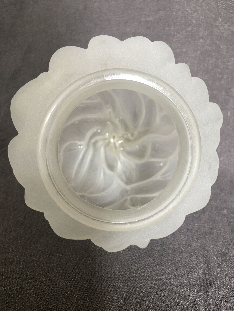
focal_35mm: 29
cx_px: 117
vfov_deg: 61.7
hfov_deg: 48.2
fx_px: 261
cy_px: 156
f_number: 2.2
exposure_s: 1/33
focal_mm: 4.15
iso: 125
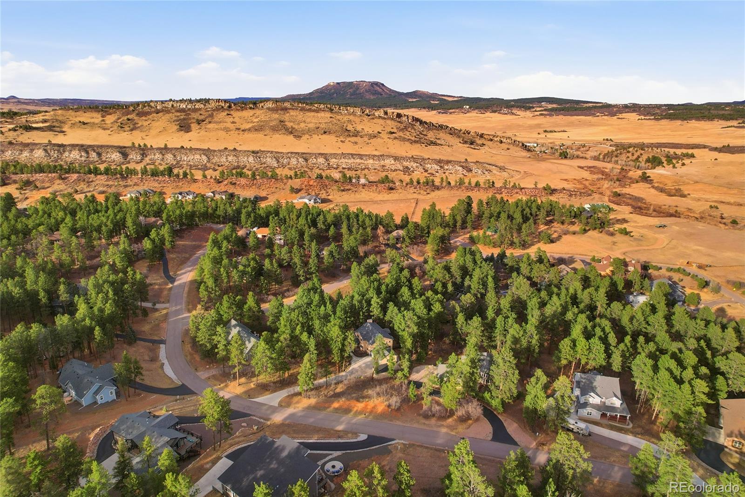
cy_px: 248
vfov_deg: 57.2
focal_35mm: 22
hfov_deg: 78.6
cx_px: 372
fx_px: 455
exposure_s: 1/160
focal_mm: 8.4
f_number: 2.8
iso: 100
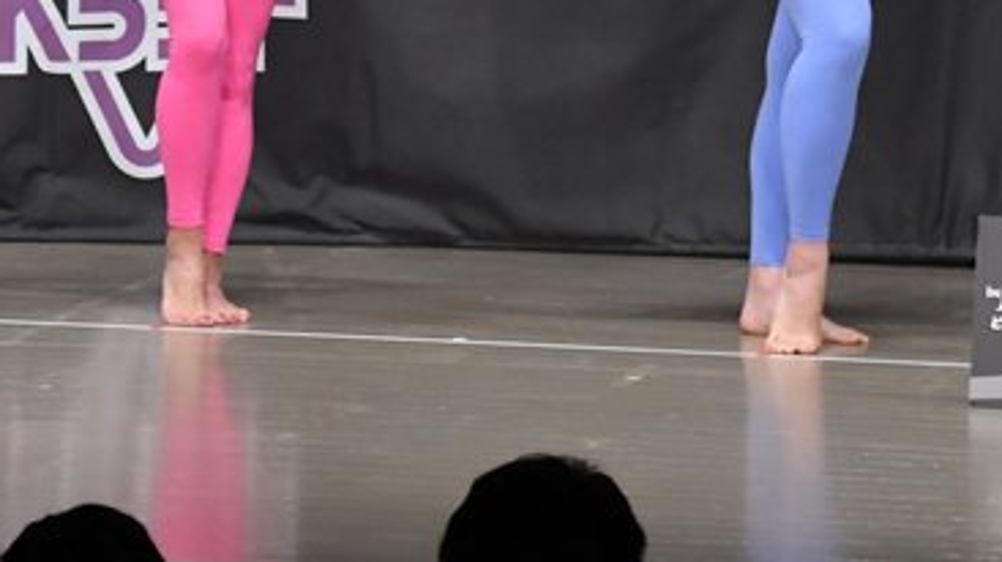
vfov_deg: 2.7
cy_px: -87
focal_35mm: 447
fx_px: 11870
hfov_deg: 4.8
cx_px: 26
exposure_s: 1/400
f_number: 5.6
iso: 5000
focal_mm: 135
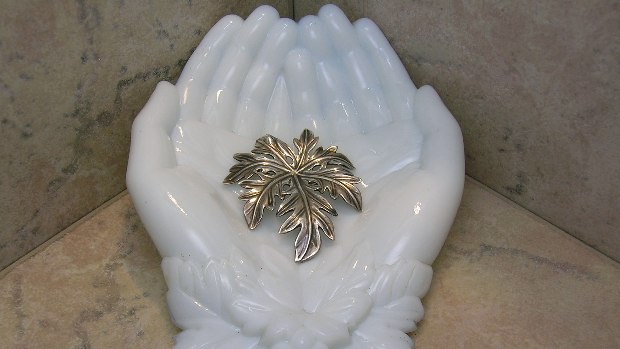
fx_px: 839
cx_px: 307
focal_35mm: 51
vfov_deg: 23.5
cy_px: 203
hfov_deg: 40.6
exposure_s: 1/16
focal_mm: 7.7
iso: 50
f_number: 3.2
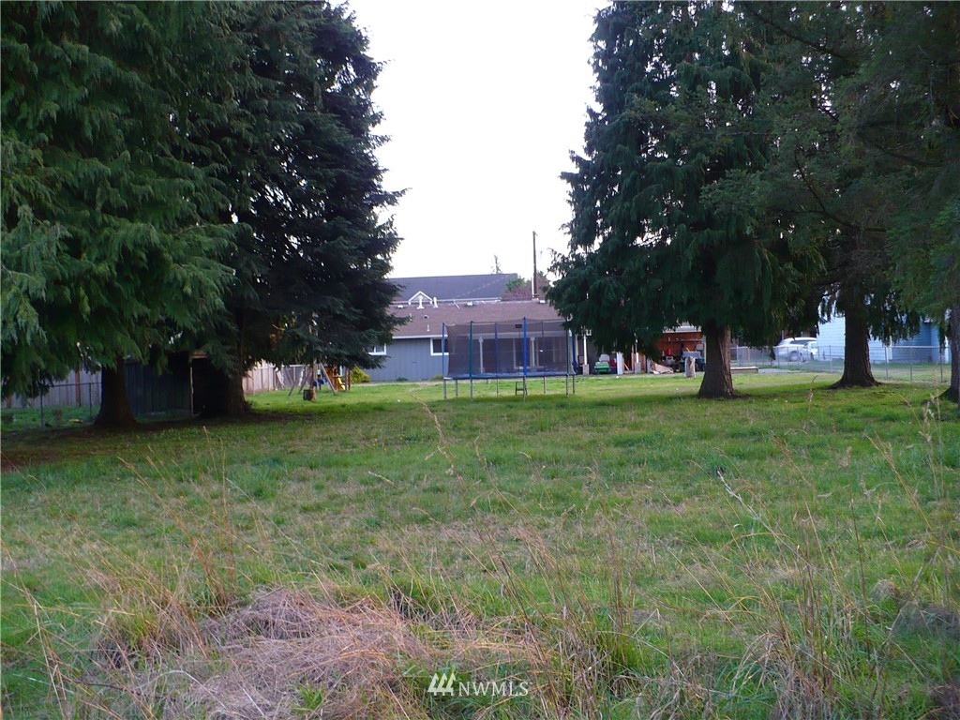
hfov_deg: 50.1
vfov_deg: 38.7
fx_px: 1026
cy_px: 360
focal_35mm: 37
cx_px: 480
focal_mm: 6.1
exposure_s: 1/30
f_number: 2.8
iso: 125
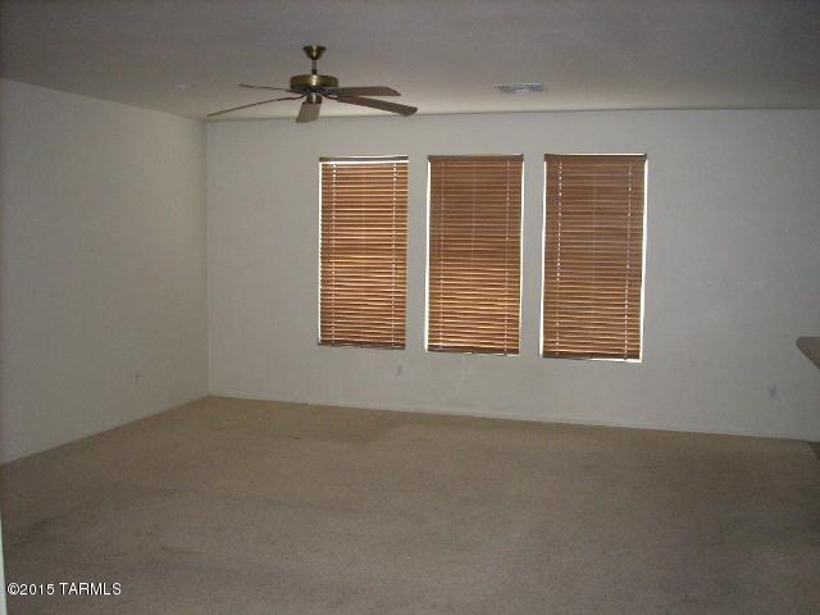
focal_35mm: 37
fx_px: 876
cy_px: 308
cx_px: 410
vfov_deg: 38.7
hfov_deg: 50.1
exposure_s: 1/60
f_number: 2.8
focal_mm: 6.2
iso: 400
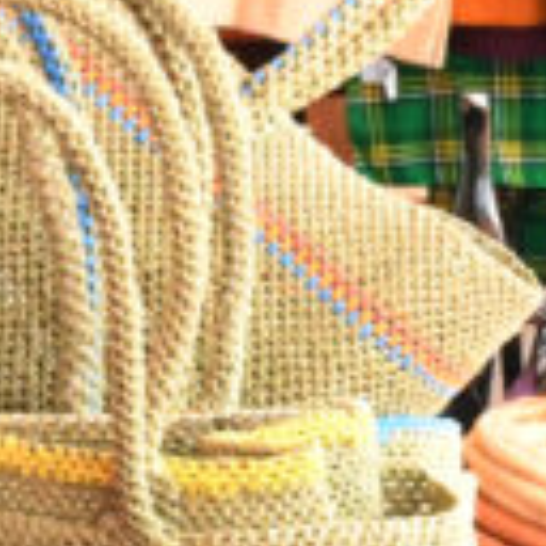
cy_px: 235
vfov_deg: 3.4
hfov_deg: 3.4
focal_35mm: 520
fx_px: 9279
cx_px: 200
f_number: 20
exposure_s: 1/160
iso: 4000
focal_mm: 45
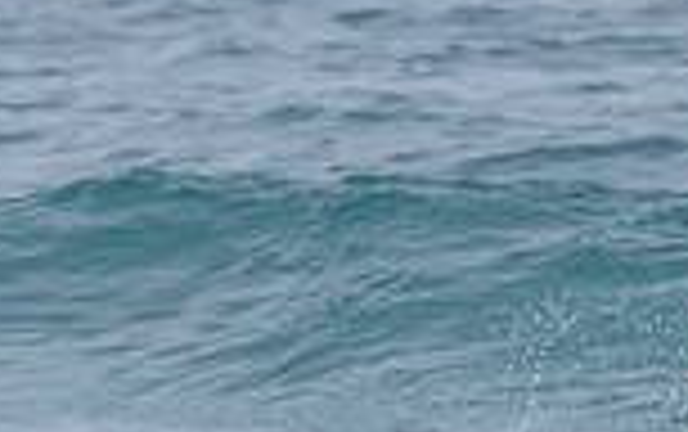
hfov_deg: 0.9
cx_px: 265
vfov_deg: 0.6
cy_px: 542
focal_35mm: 2369
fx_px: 44468
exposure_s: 1/1250
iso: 450
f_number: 5.6
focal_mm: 500
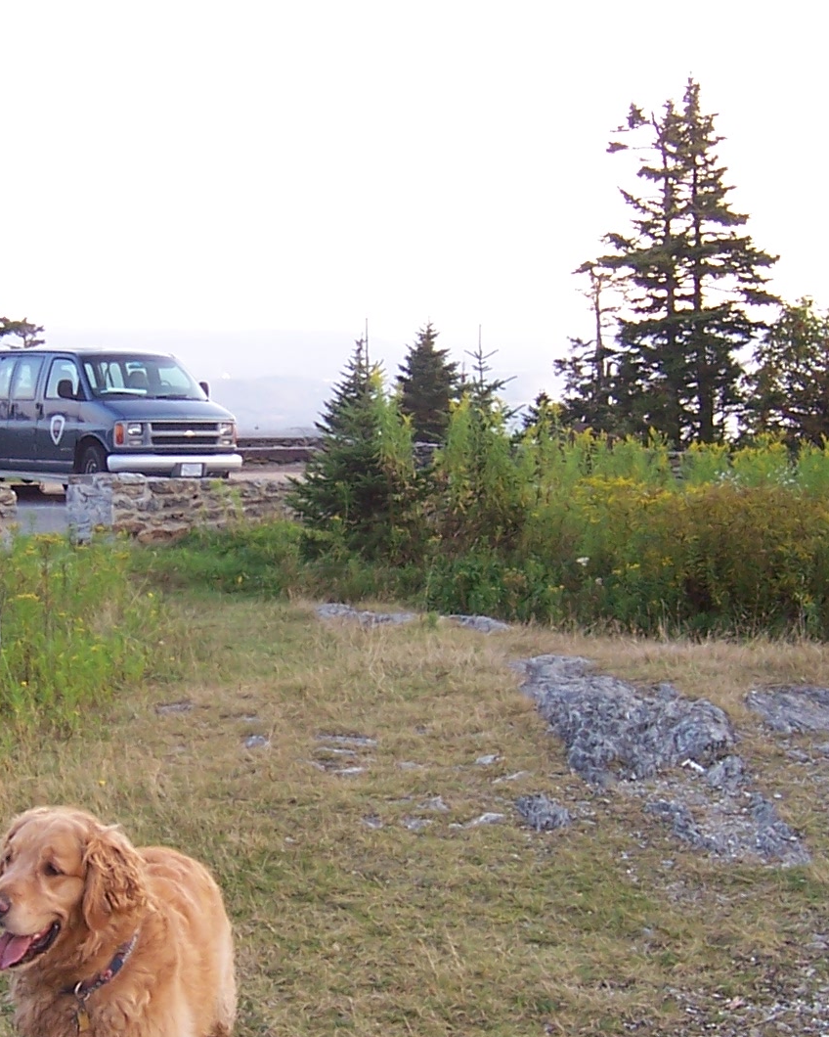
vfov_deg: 27.1
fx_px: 2147
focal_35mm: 70
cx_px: 178
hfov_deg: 21.6
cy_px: 578
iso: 80
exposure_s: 1/60
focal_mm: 5.5
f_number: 2.8
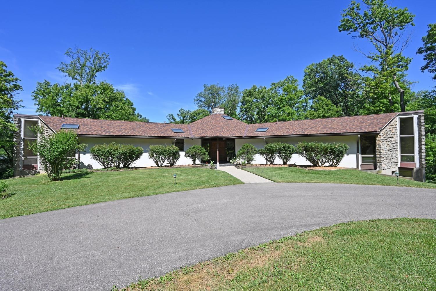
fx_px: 200
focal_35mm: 16
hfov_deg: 95.0
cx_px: 218
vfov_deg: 72.1
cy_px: 146
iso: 64
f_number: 10
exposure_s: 1/125
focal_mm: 16.5
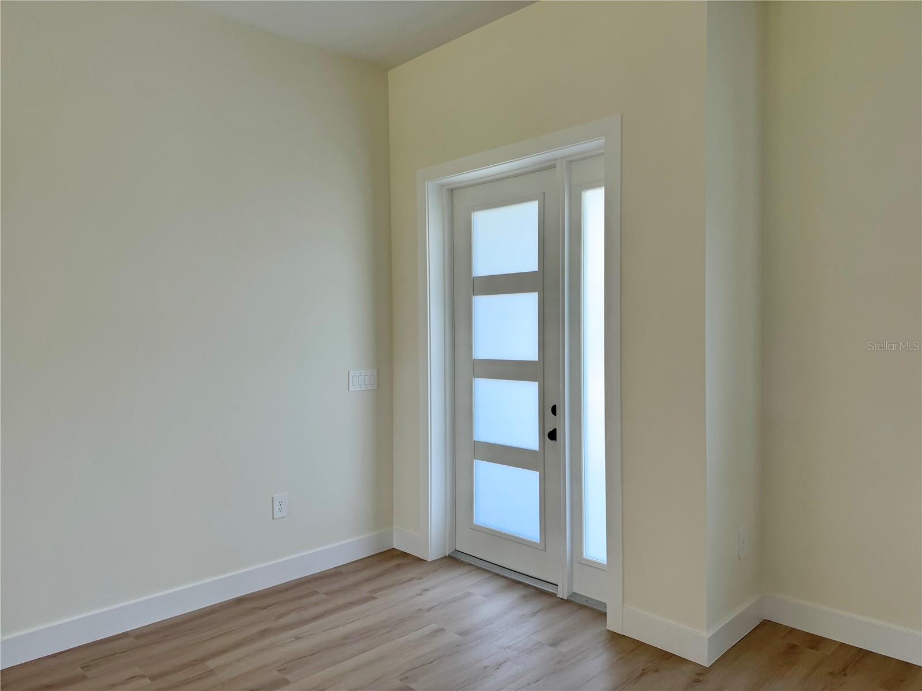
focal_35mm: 24
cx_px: 461
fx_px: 639
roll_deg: +0.6
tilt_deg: -1.8
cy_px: 346
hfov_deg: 71.6
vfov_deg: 56.8
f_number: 1.78
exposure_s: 1/133
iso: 80
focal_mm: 6.76
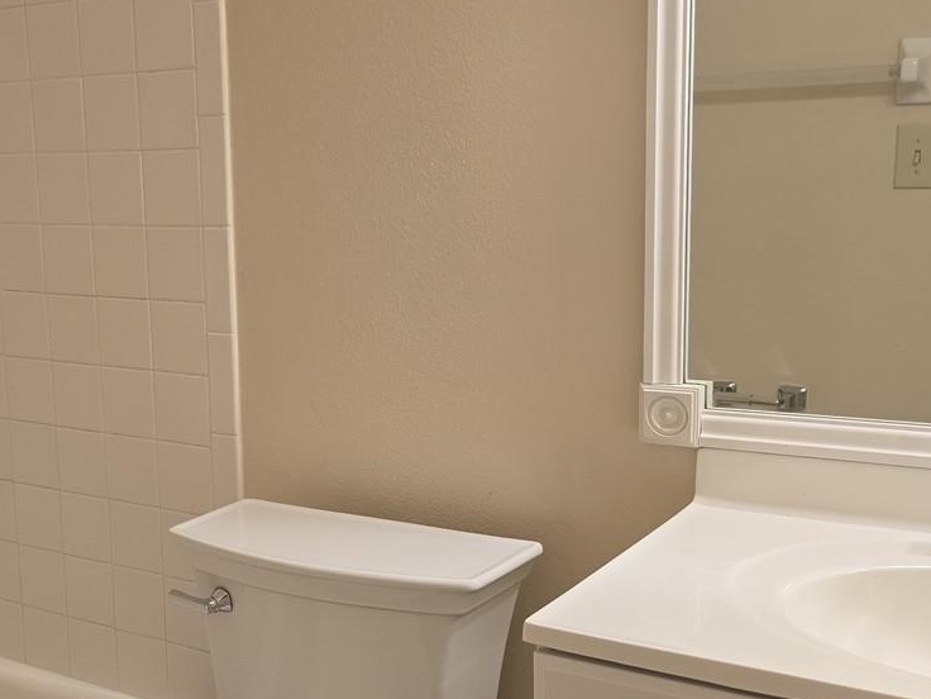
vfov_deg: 29.0
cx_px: 219
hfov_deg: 37.1
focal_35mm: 50
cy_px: 423
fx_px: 1345
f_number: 1.7
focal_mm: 6.3
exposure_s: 1/120
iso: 160
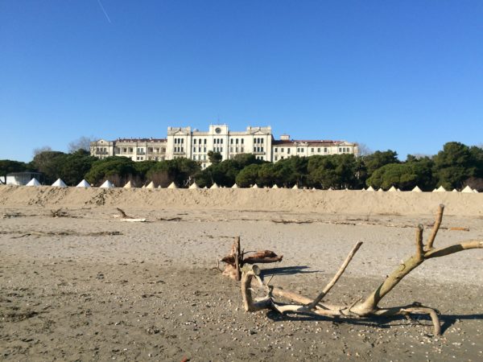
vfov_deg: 48.2
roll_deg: +0.5
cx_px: 242
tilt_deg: +2.4
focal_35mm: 29
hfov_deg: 61.7
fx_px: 405
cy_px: 181
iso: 32
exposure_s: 1/2283
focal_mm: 4.15
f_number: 2.2
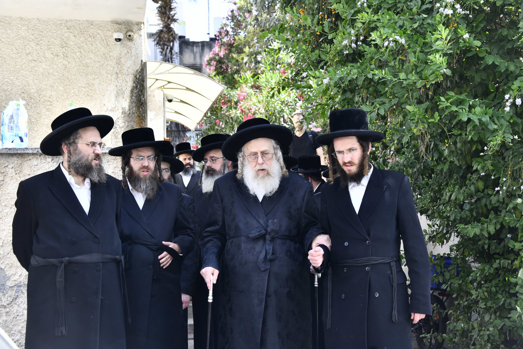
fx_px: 799
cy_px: 174
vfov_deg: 24.6
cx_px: 262
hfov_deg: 36.3
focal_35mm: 55
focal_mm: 55
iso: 250
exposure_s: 1/200
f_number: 6.3
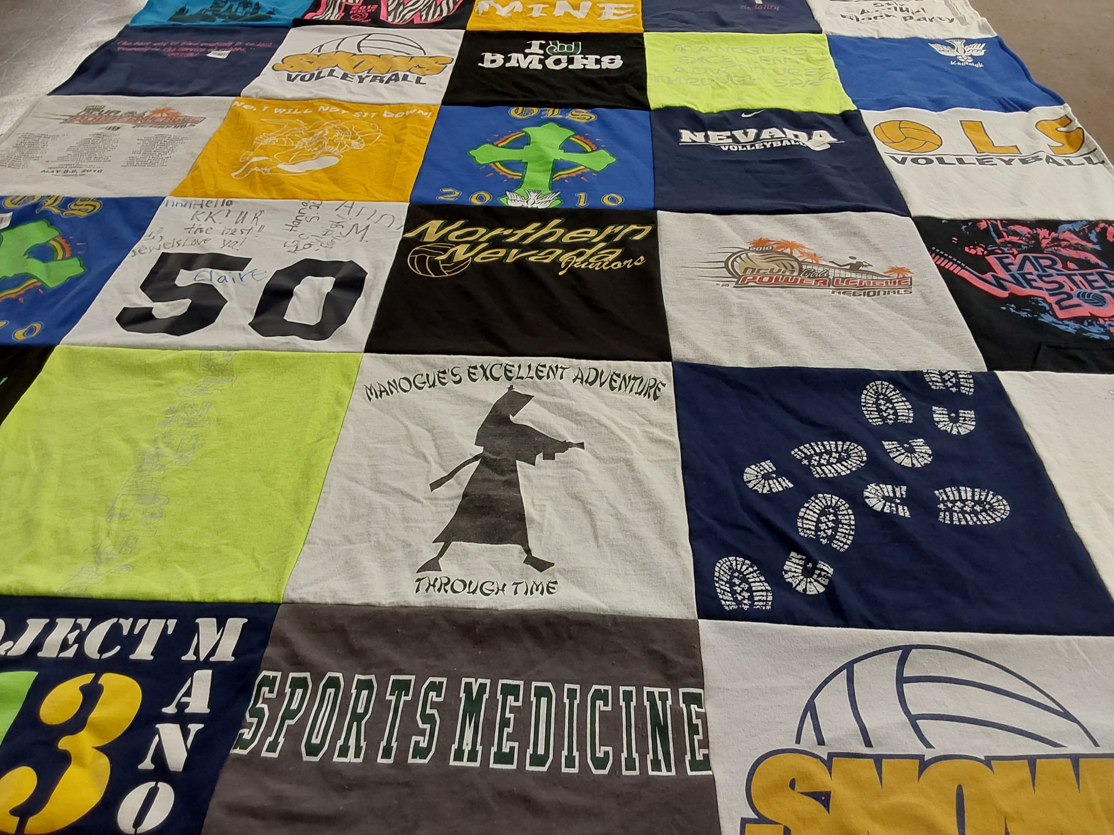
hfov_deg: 63.4
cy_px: 418
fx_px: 901
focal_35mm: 28
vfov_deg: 49.7
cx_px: 557
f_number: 1.9
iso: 80
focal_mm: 2.91
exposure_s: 1/60
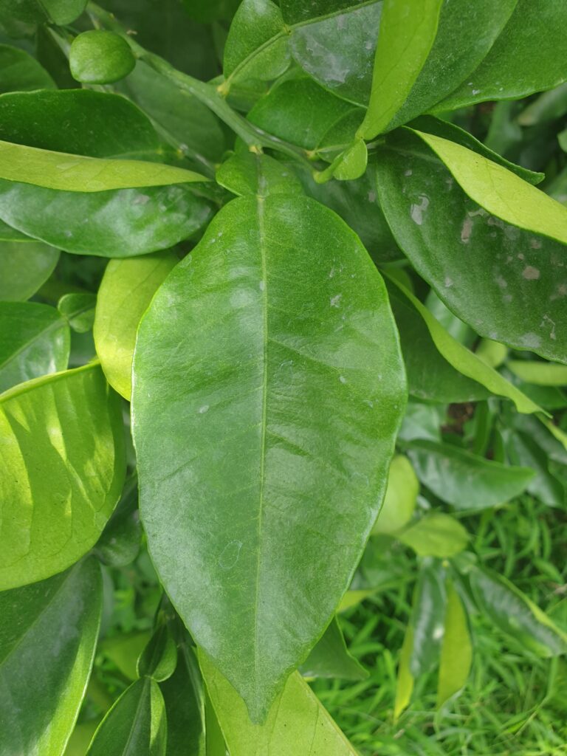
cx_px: 284
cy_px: 378
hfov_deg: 53.1
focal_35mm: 26
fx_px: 568
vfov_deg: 67.3
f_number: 2.4
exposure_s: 1/125
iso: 50
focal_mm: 4.3
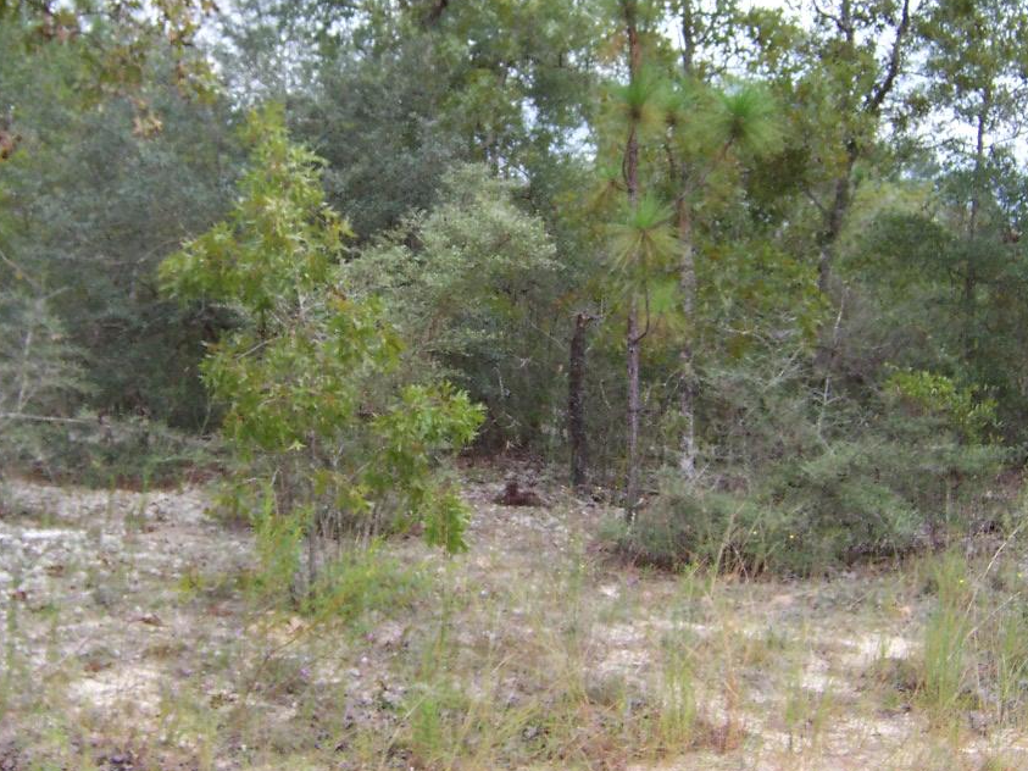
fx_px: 1396
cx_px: 441
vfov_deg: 30.8
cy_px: 340
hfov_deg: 40.3
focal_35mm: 47
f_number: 3.4
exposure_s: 1/180
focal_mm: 5.5
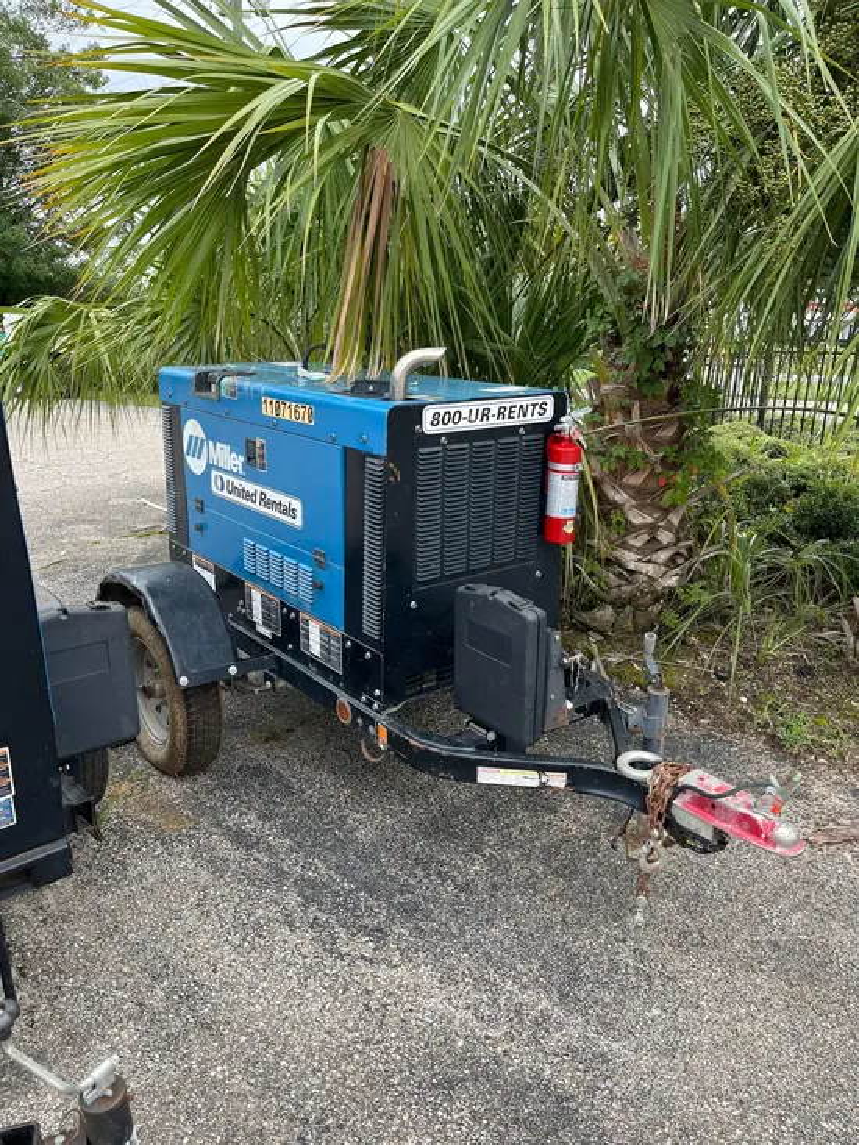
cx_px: 430
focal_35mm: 26
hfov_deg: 53.1
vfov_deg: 67.3
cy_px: 572
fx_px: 860
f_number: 1.6
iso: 40
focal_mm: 5.1
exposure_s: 1/220
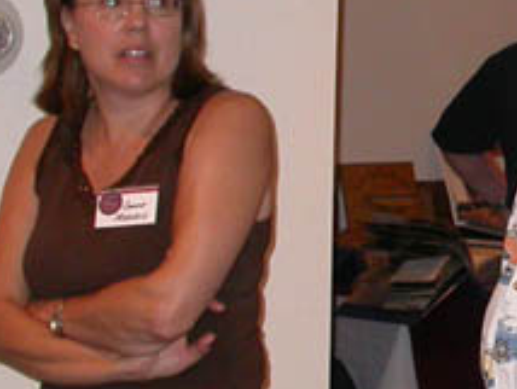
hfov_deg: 14.5
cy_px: 228
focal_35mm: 133
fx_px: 1989
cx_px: 563
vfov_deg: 11.2
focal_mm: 7.85
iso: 200
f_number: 2.6
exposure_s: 1/60
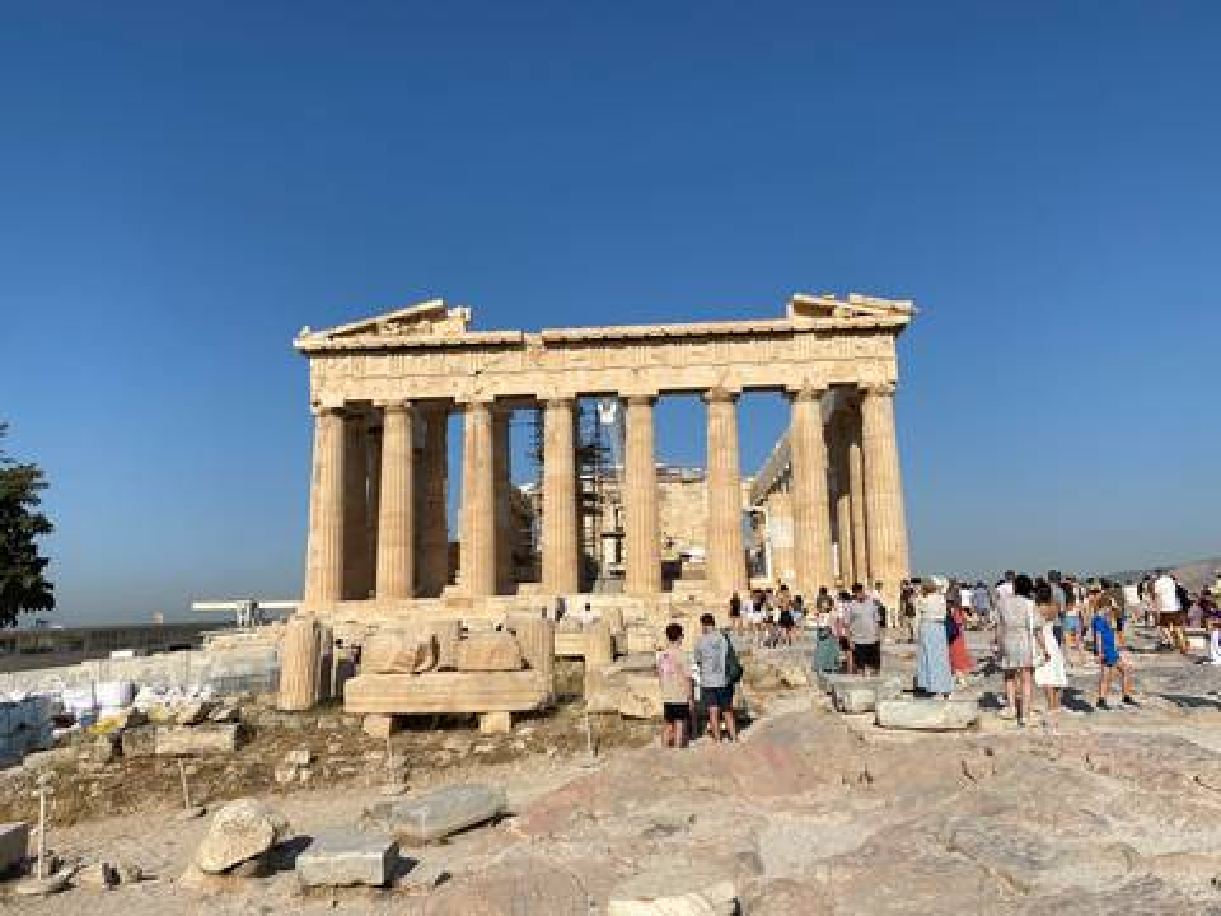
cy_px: 458
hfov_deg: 67.3
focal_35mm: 26
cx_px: 610
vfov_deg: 53.1
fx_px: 917
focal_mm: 4.25
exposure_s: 1/5747
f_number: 1.8
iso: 32
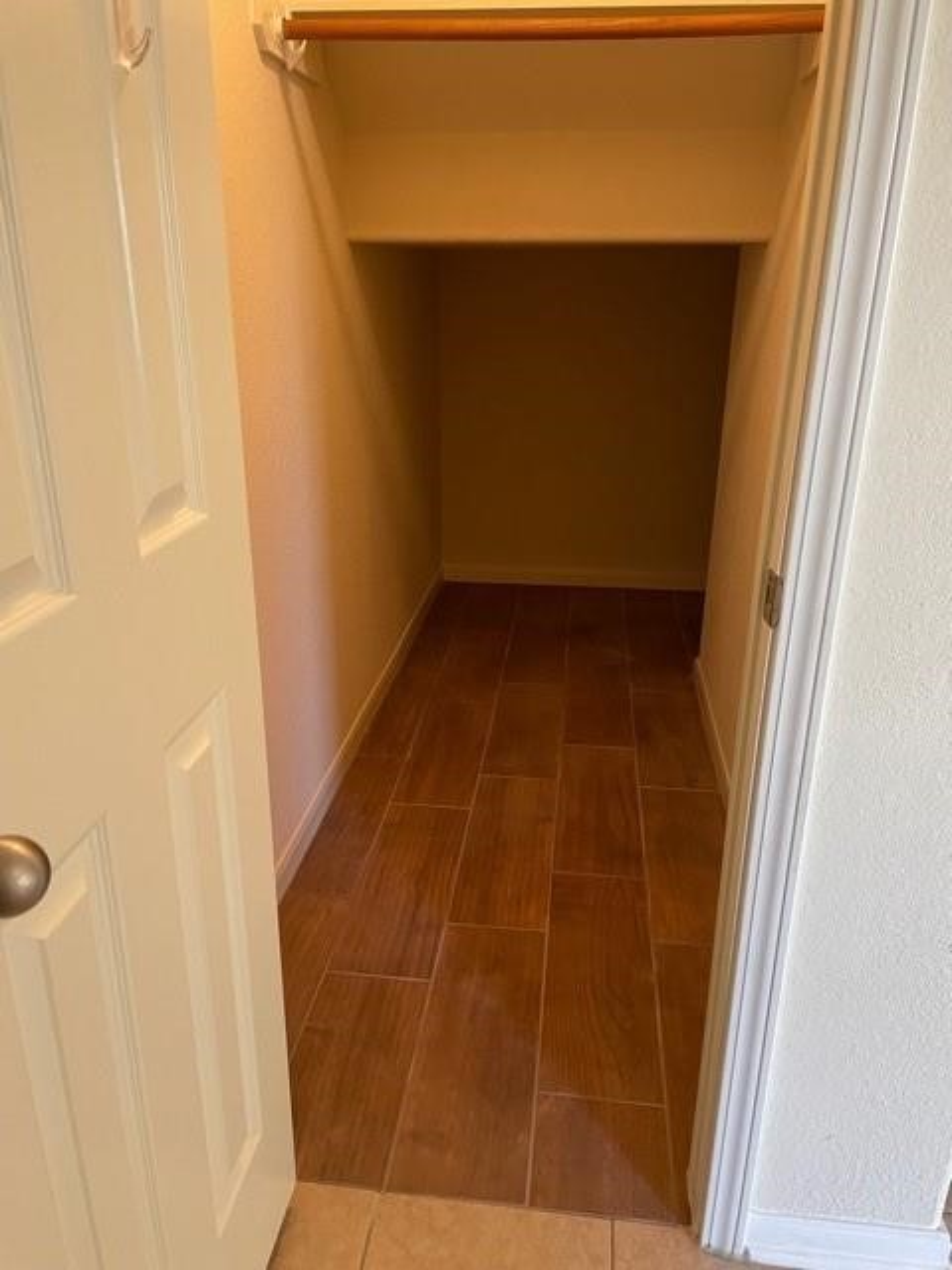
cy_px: 635
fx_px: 953
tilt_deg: -21.6
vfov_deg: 67.3
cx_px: 476
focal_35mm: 26
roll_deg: +0.0
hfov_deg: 53.1
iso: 400
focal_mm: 4.2
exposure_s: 1/60
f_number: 1.6
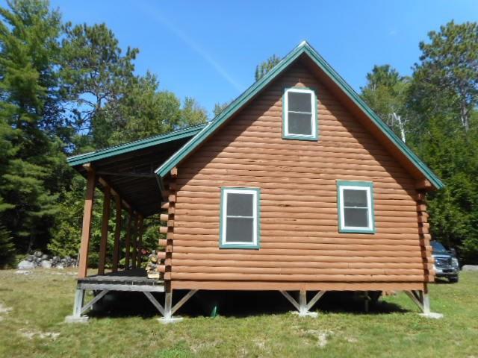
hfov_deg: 69.4
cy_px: 179
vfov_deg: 54.9
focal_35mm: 25
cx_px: 239
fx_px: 345
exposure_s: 1/500
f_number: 3.7
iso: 80
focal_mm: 4.5
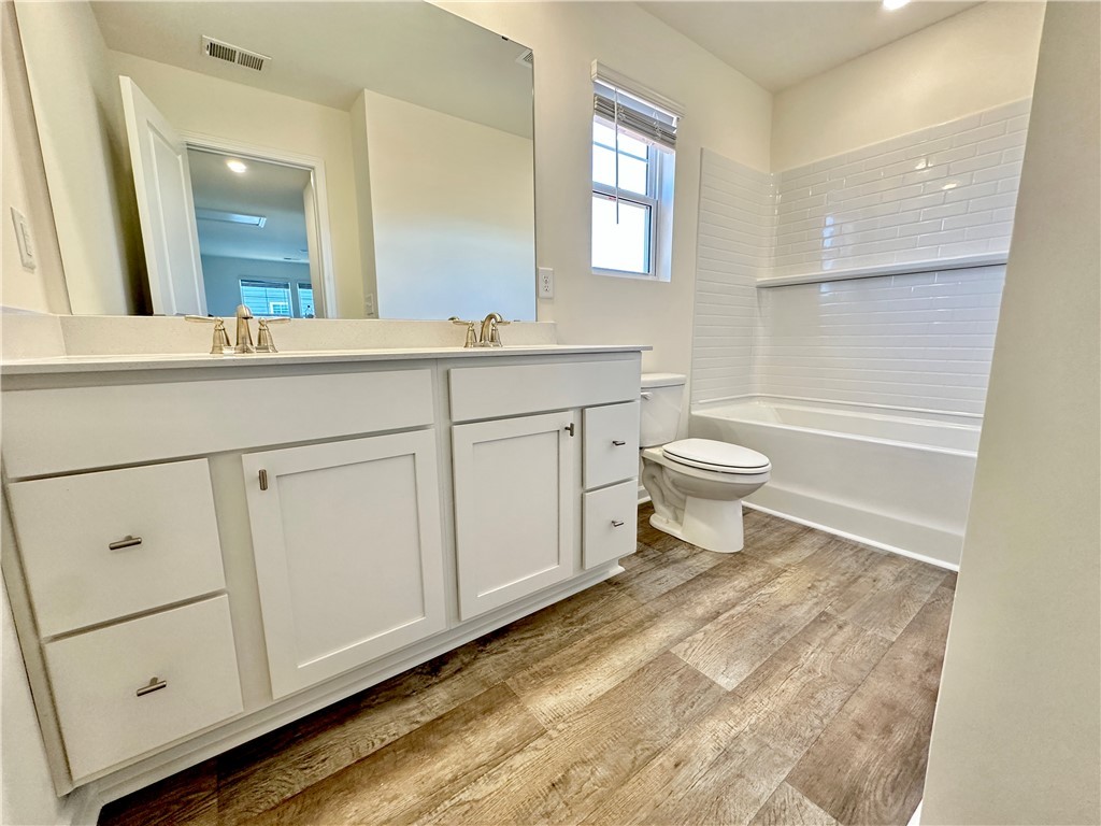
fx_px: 445
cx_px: 550
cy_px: 413
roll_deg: -0.3
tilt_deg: -7.9
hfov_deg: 102.1
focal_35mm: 14
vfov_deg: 85.7
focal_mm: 2.22
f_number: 2.2
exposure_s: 1/120
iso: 250
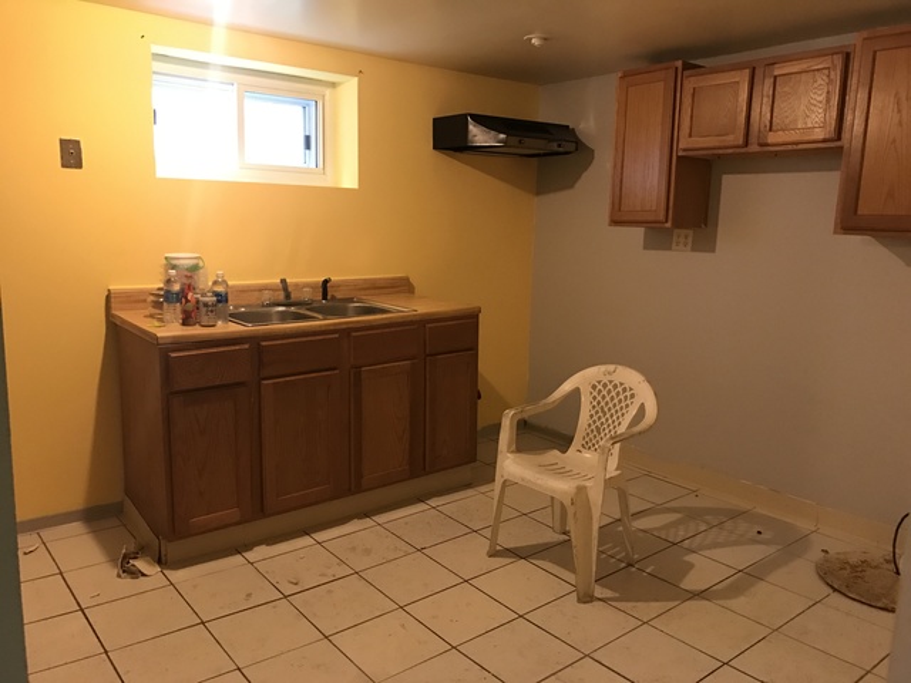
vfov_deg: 49.7
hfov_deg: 63.4
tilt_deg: -8.0
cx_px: 456
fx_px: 737
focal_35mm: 28
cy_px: 342
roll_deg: -0.6
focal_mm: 3.99
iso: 100
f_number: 1.8
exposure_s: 1/15
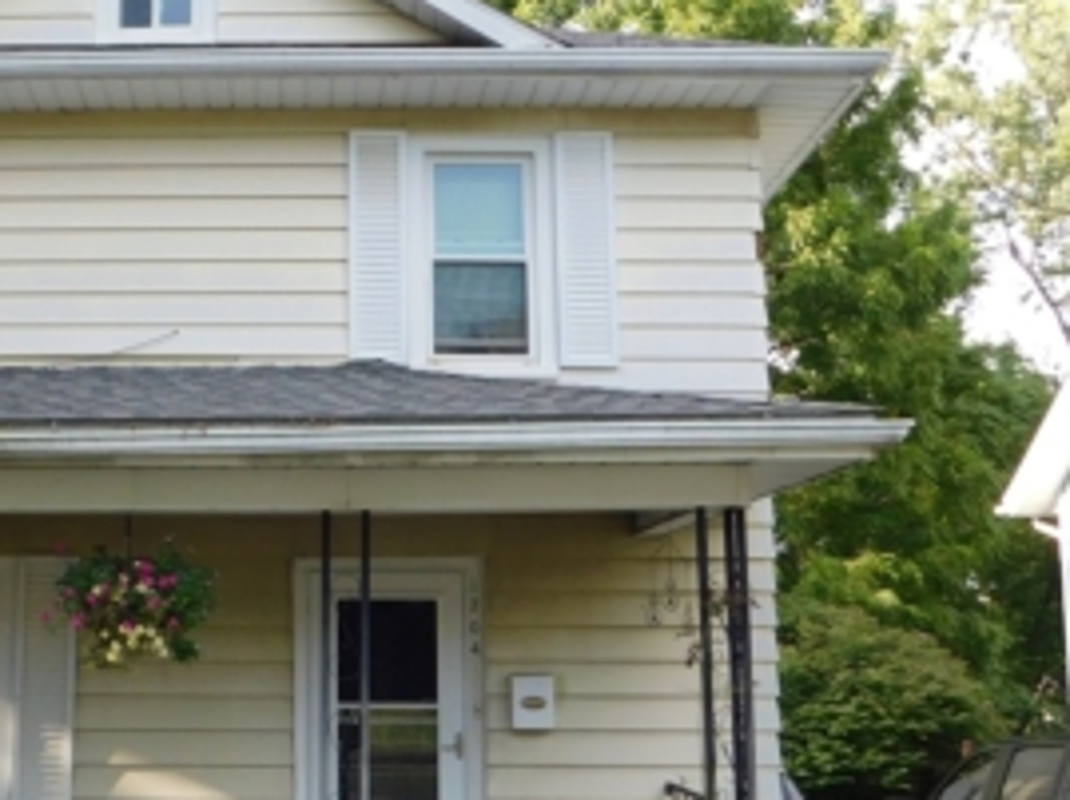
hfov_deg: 37.3
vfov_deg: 28.9
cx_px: 263
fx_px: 1543
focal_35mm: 50
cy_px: 498
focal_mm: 4
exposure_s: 1/250
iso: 125
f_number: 3
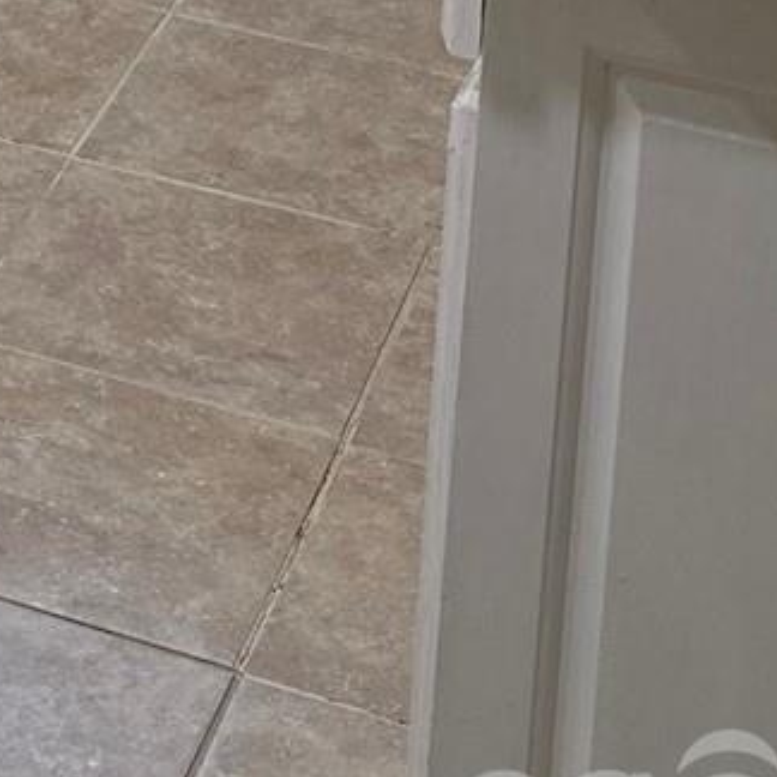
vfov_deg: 11.6
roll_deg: +1.2
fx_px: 3403
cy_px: -808
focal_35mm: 134
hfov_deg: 11.9
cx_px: -650
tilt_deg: -11.8
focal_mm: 6.86
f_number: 1.78
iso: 64
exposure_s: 1/120
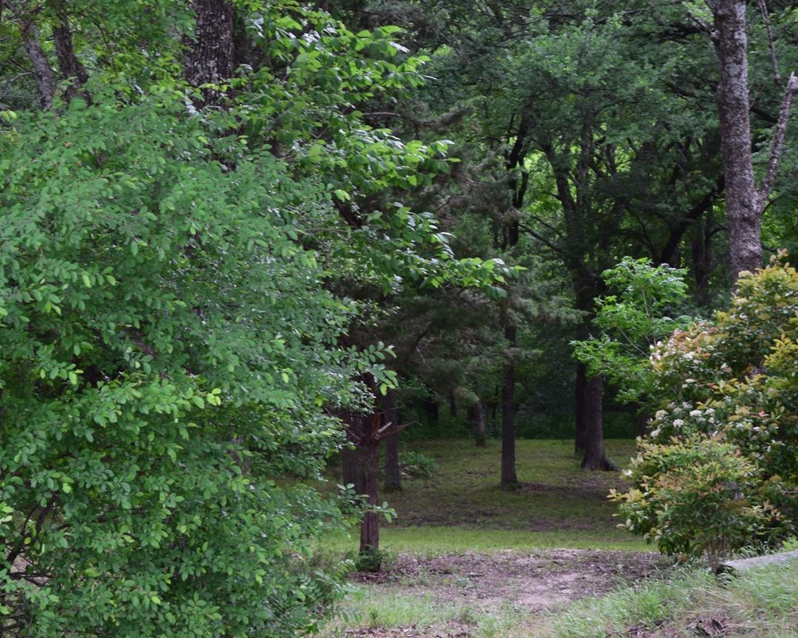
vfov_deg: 17.9
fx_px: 2031
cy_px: 341
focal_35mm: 86
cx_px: 223
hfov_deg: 22.1
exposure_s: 1/60
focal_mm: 38
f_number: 8
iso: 400
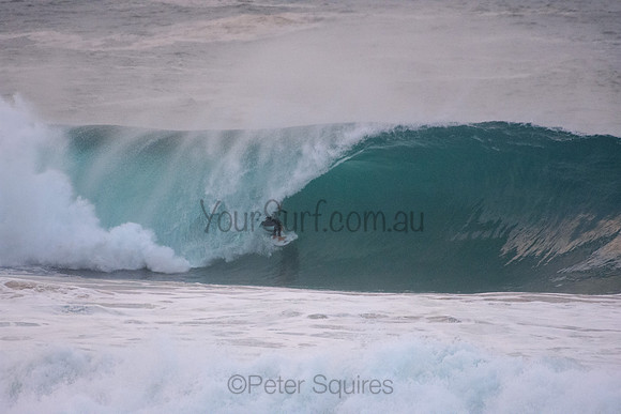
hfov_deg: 2.7
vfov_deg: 1.8
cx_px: 310
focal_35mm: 750
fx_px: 12940
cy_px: 207
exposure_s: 1/2000
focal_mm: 500
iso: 2200
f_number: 5.6
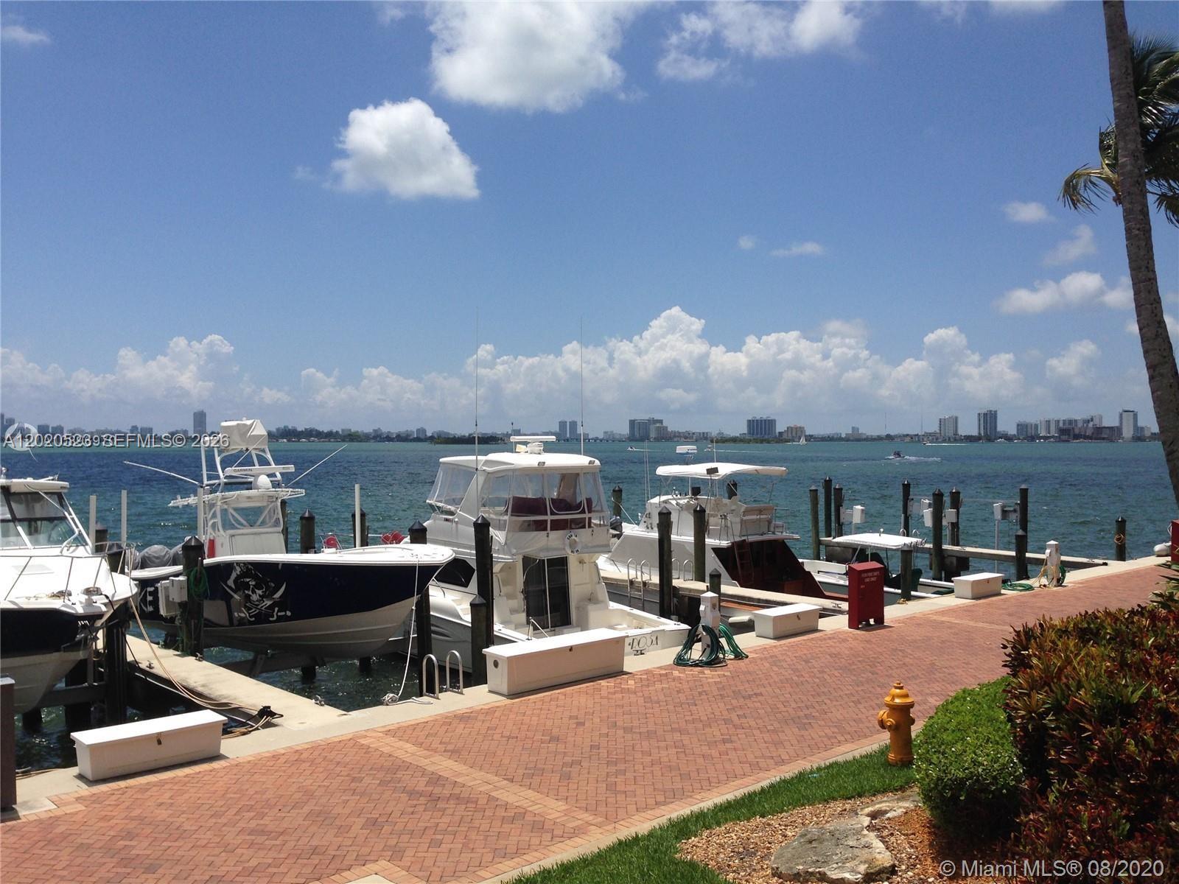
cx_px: 590
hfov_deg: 55.4
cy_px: 442
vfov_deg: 42.9
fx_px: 1124
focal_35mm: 33
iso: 50
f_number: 2.4
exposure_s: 1/3623
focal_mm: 4.12
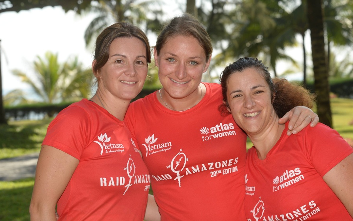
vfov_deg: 11.4
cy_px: 111
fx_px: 1106
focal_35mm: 115
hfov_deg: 18.1
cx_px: 176
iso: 200
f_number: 8
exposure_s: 1/250
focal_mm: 112
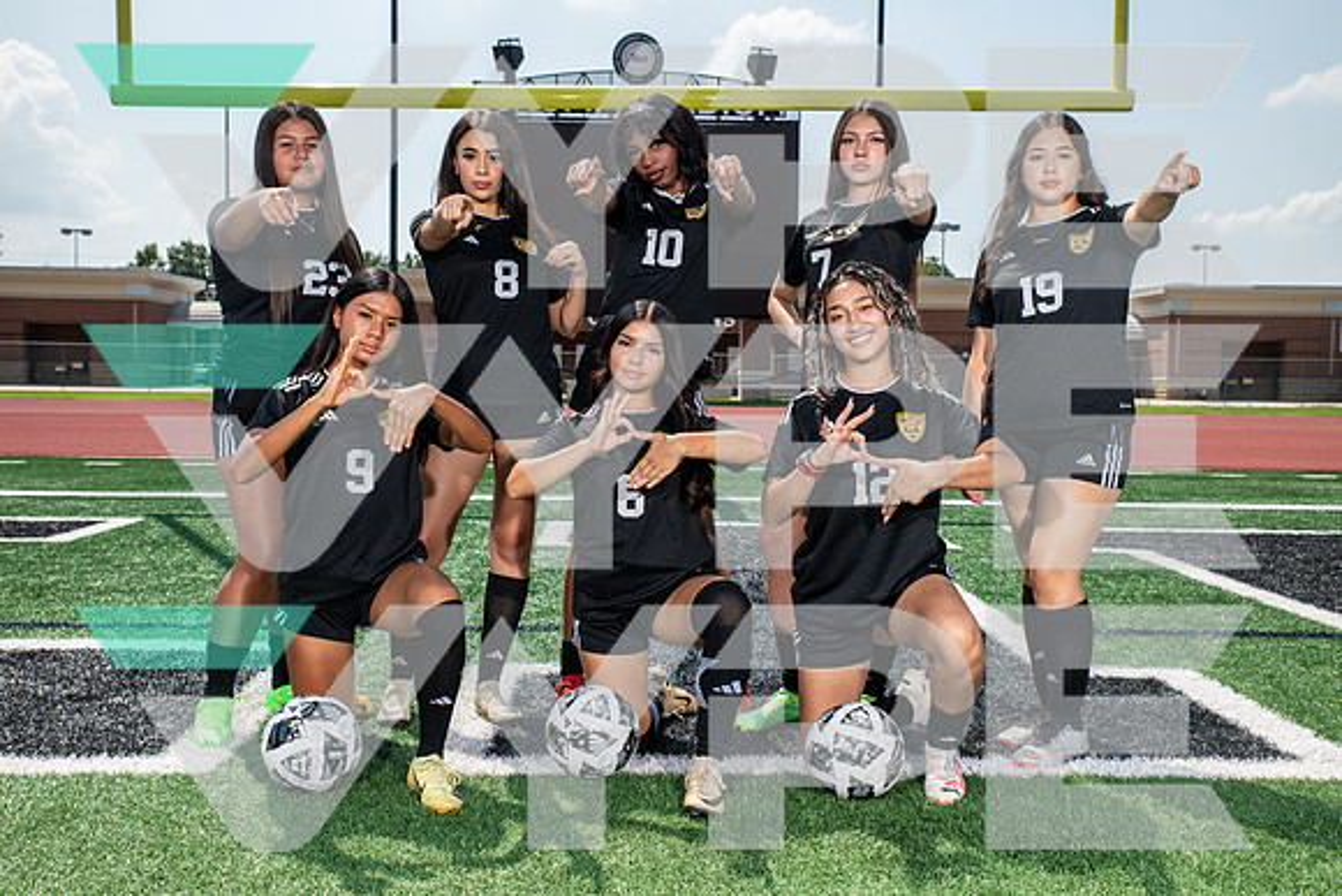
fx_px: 1491
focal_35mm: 40
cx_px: 671
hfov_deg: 48.4
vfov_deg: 33.4
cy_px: 448
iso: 100
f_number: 7.1
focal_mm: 40
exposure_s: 1/320
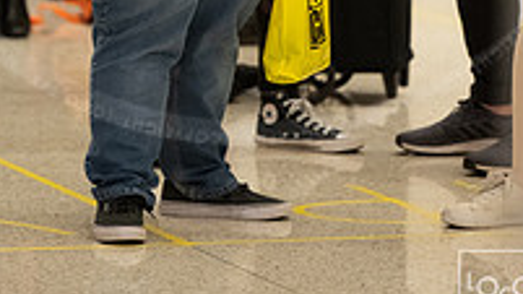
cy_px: -193
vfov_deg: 2.9
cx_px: 216
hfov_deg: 5.1
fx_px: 5865
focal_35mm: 423
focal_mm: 180
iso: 2500
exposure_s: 1/400
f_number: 2.8
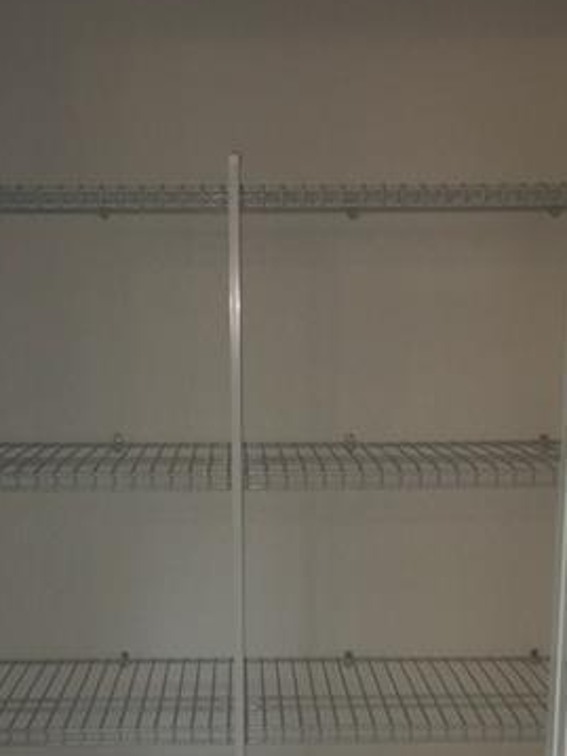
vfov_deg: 29.9
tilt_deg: -13.8
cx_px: 266
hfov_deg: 23.6
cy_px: 678
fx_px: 1355
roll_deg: +0.7
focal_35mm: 62
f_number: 2.2
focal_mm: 4.15
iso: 50
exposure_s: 1/33
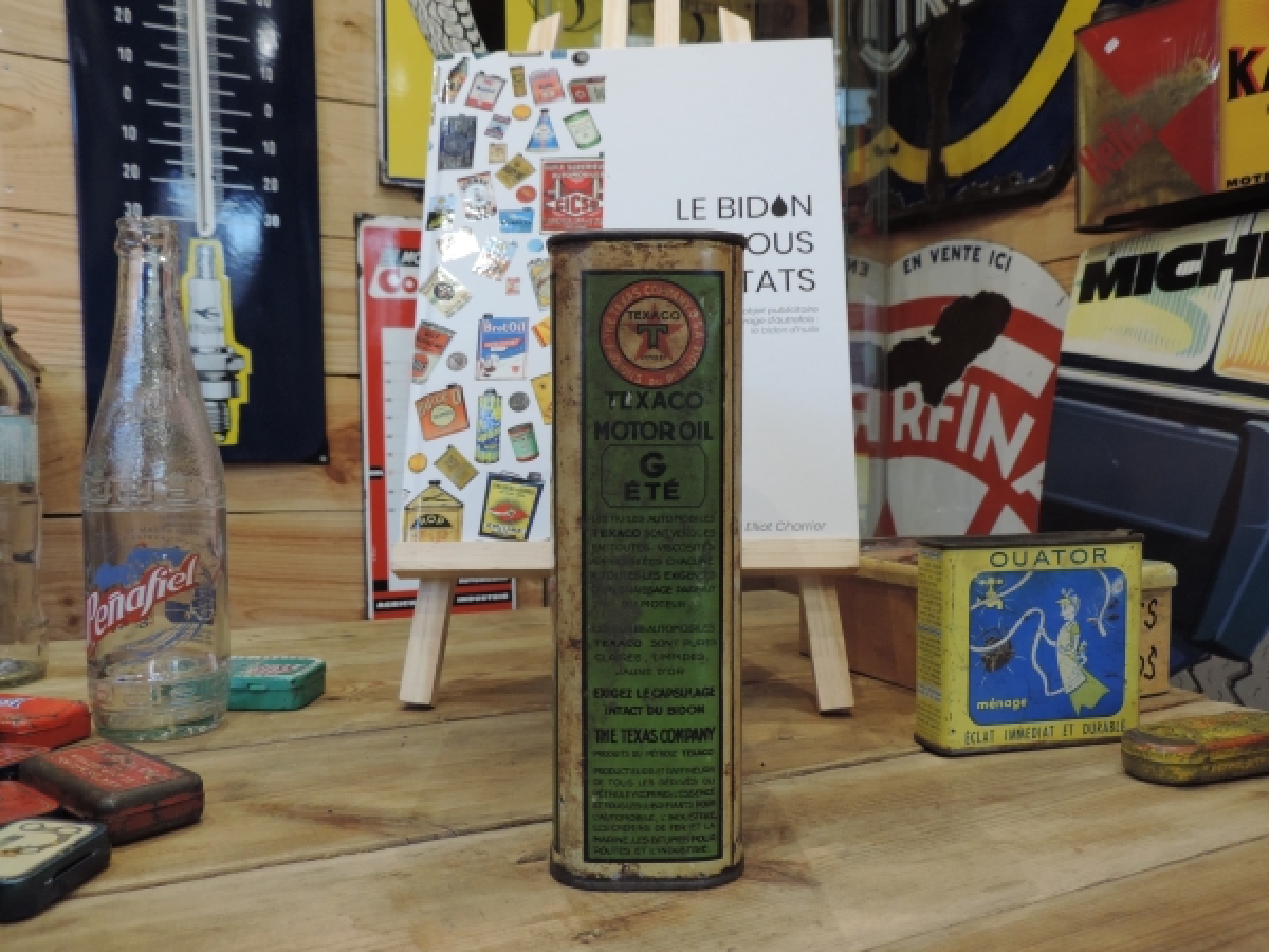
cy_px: 476
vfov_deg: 46.8
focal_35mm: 30
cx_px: 634
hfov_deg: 60.0
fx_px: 1100
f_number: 3.1
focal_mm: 5.3
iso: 400
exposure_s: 1/30
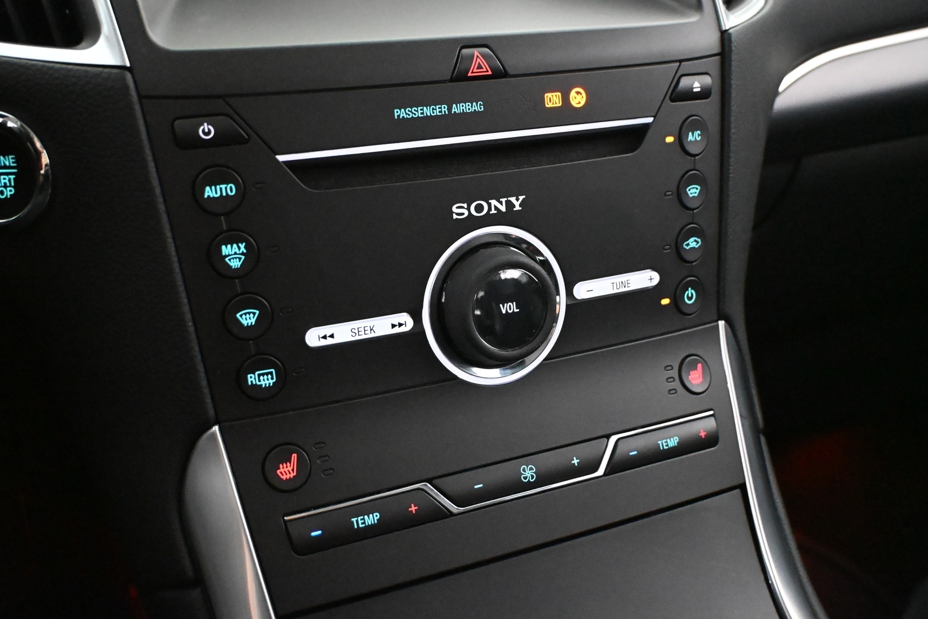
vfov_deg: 34.2
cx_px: 464
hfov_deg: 49.6
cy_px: 310
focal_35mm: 39
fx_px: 1005
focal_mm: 26
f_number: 4.5
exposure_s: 1/60
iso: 12800
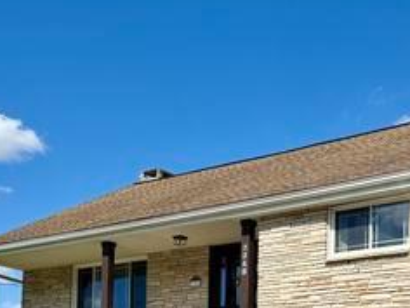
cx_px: 285
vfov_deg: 21.0
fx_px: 770
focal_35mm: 65
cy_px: 371
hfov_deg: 29.5
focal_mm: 6.76
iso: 80
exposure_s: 1/4405
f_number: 1.78
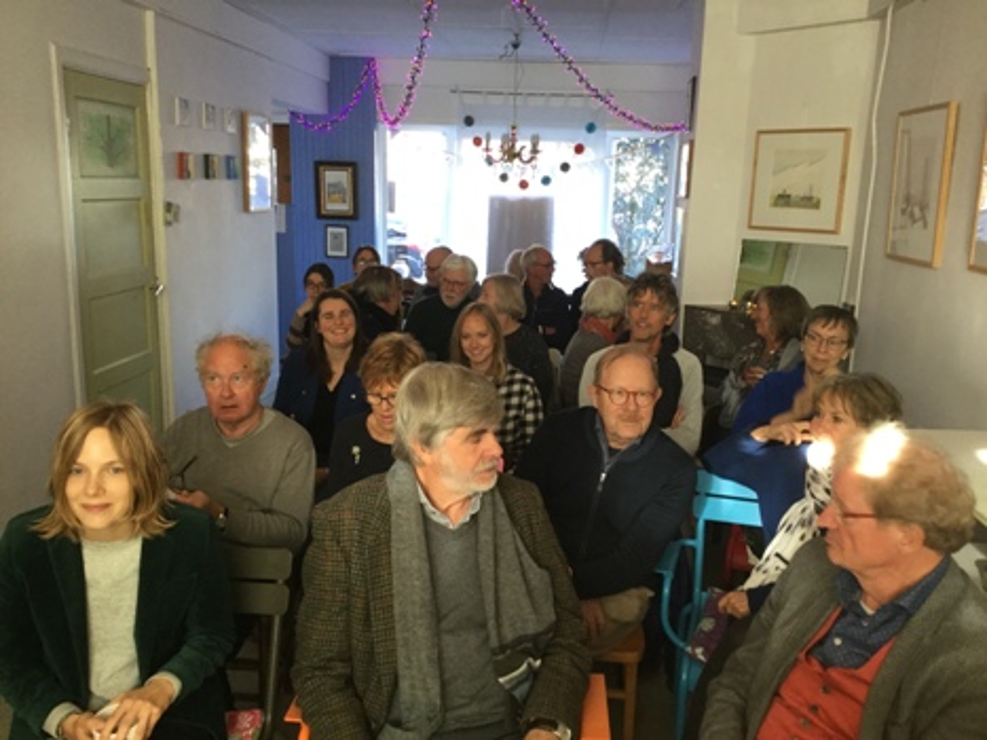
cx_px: 494
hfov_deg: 58.4
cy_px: 370
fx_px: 884
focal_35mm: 31
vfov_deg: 45.4
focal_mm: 3.3
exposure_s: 1/33
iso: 100
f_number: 2.4
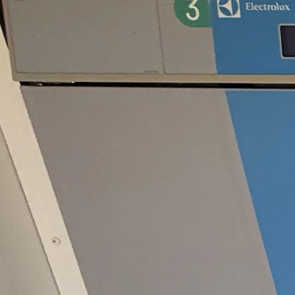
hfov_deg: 9.5
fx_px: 858
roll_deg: -0.9
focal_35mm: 89
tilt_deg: -16.6
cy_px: 286
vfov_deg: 19.0
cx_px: 1043
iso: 50
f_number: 2.2
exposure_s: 1/195
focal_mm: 2.22
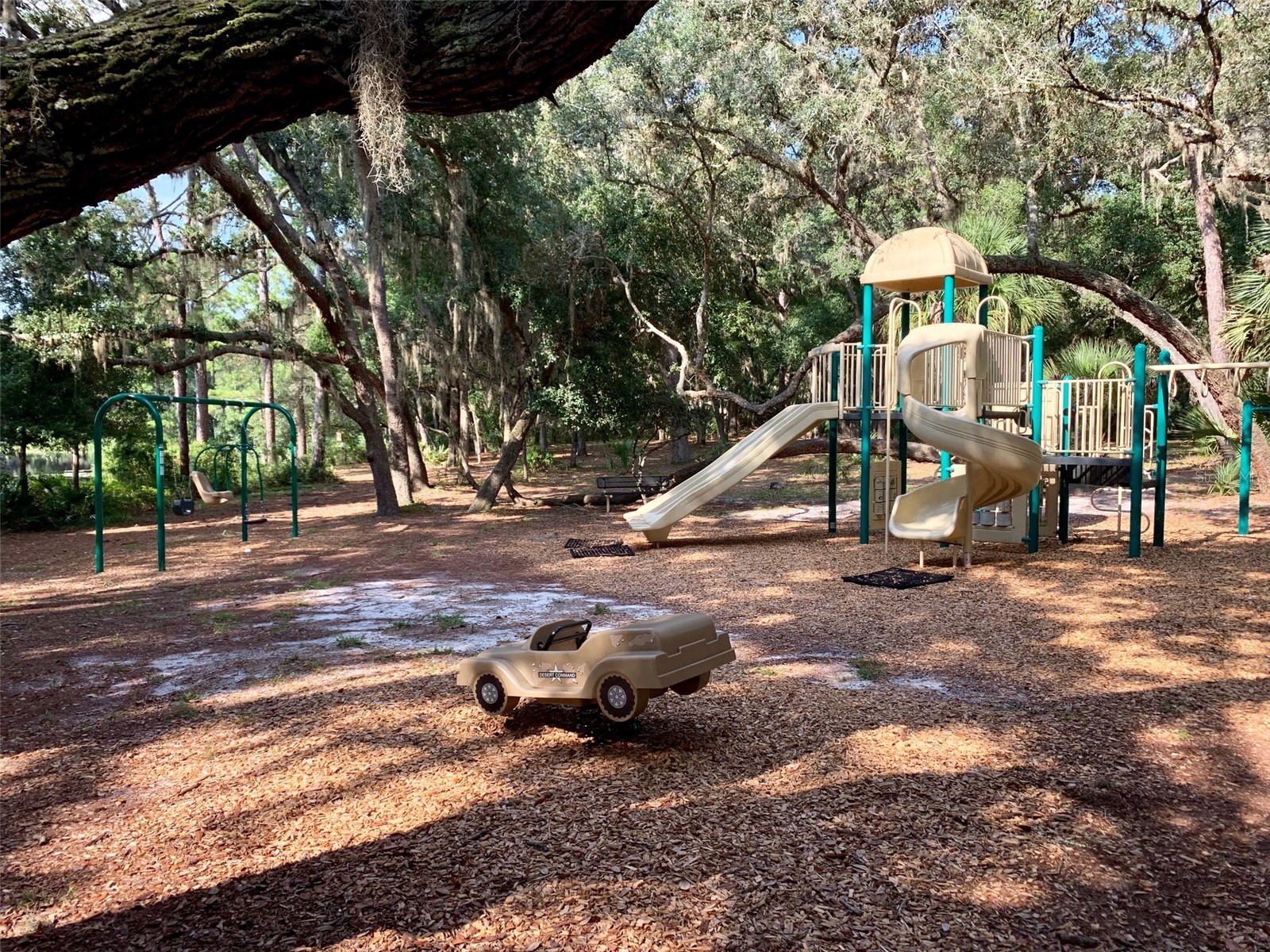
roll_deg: -0.5
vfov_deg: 53.1
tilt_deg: -2.4
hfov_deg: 67.3
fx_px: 954
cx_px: 635
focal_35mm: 26
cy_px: 476
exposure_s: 1/534
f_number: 1.8
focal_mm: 4.25
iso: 25
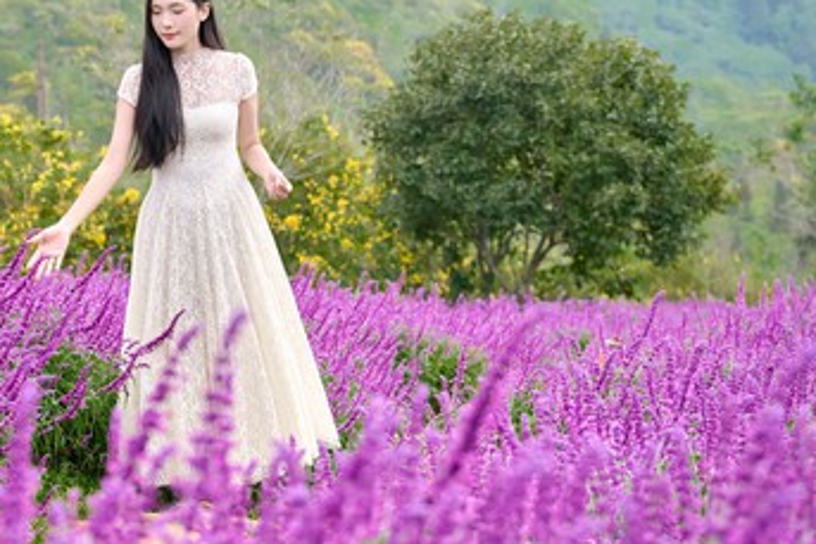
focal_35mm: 125
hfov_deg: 16.3
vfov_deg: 11.0
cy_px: 198
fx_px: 2834
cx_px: 209
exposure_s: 1/800
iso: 250
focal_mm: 67
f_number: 4
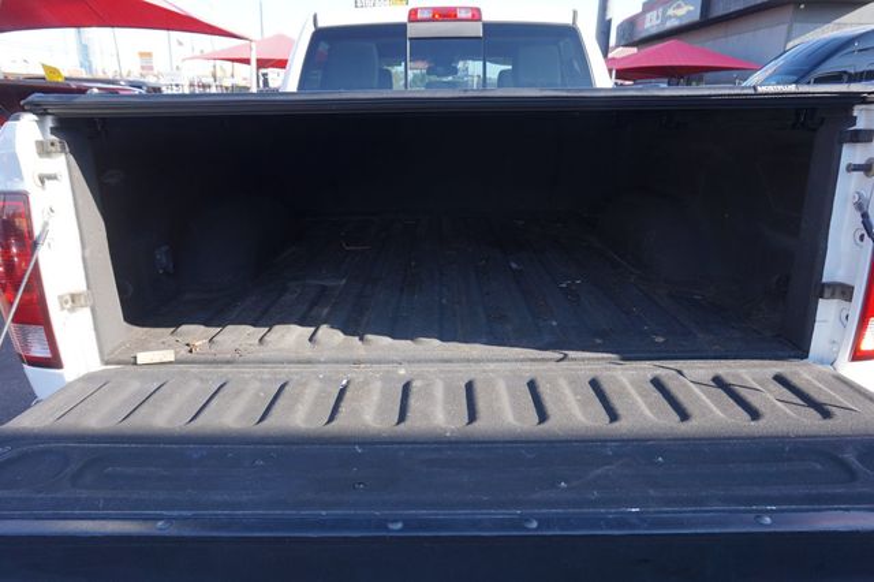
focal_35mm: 24
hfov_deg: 73.8
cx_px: 437
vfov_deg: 53.1
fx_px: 582
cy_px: 291
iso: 100
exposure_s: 1/80
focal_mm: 16
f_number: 5.6
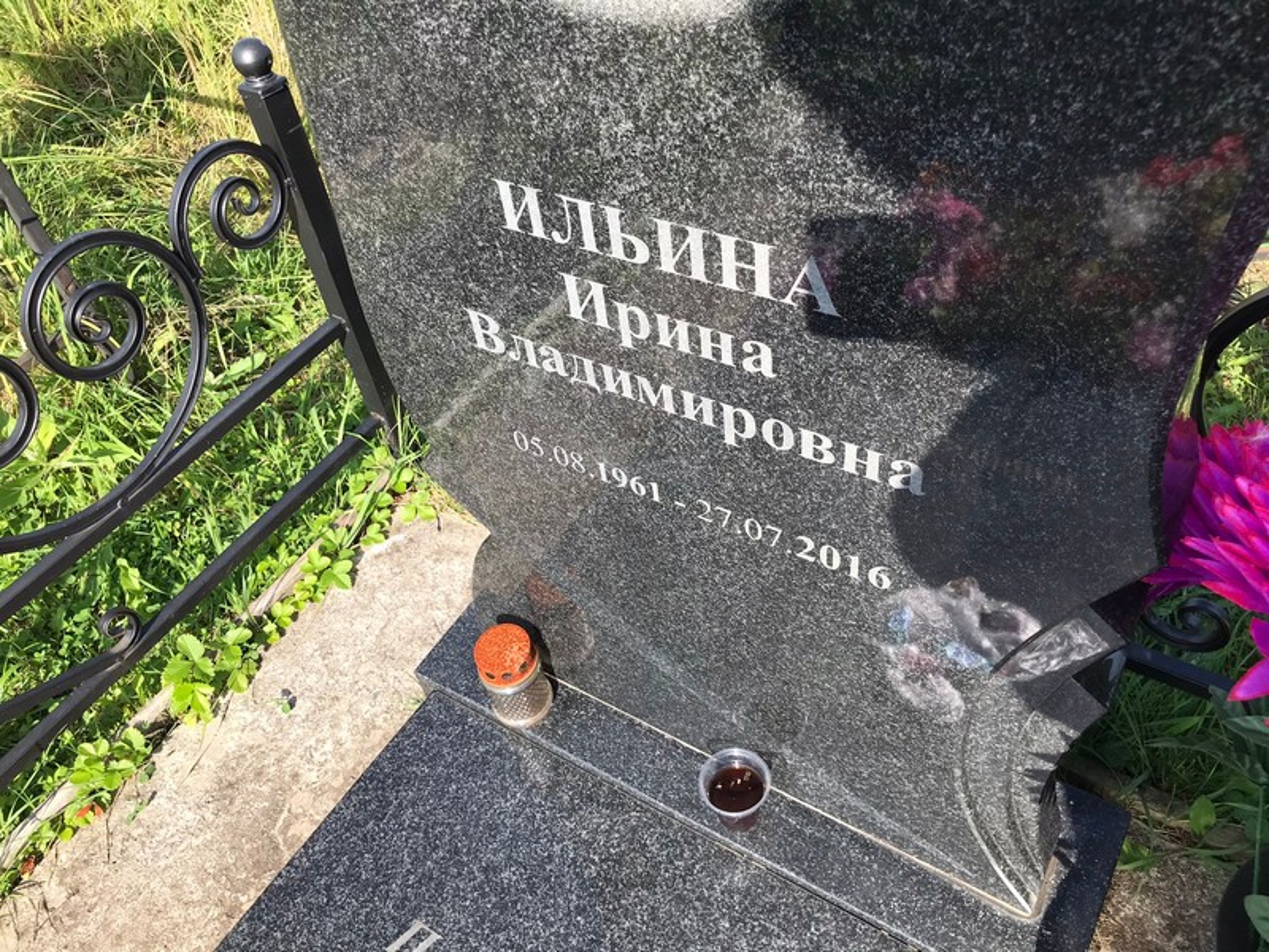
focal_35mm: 28
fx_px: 1026
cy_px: 476
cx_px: 634
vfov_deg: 49.7
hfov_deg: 63.4
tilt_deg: -45.8
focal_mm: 3.99
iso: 20
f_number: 1.8
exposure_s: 1/903
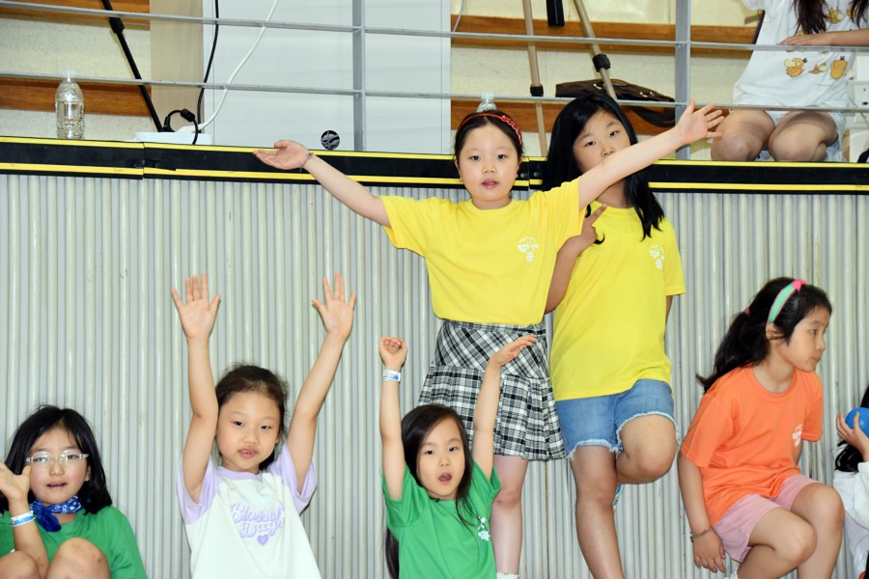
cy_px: 290
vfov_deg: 14.0
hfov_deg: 20.9
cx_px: 434
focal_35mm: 98
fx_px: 2353
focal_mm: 65
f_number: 5.3
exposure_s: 1/80
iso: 800
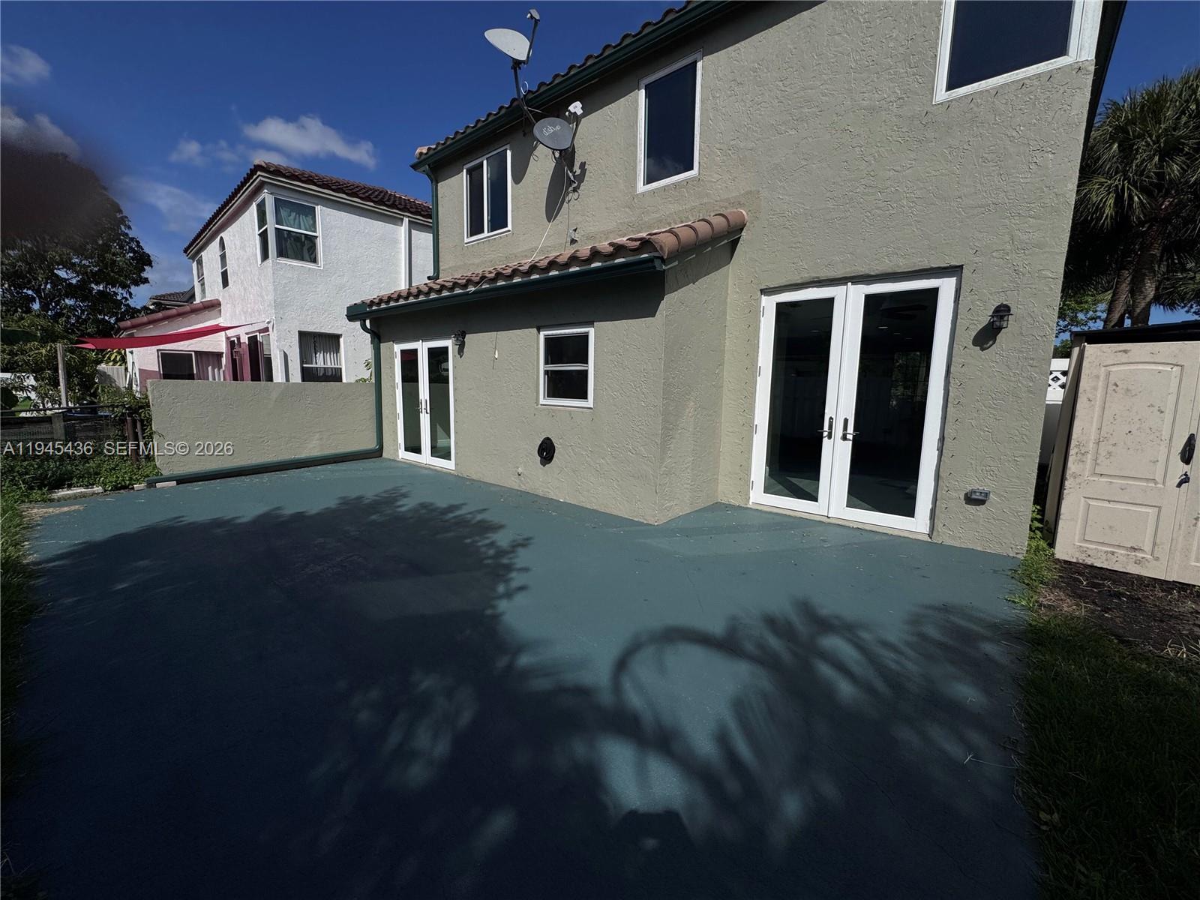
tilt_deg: -8.9
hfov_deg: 102.1
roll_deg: -1.2
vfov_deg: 85.7
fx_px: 485
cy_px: 450
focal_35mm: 14
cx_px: 600
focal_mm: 2.22
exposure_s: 1/7299
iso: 40
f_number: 2.2
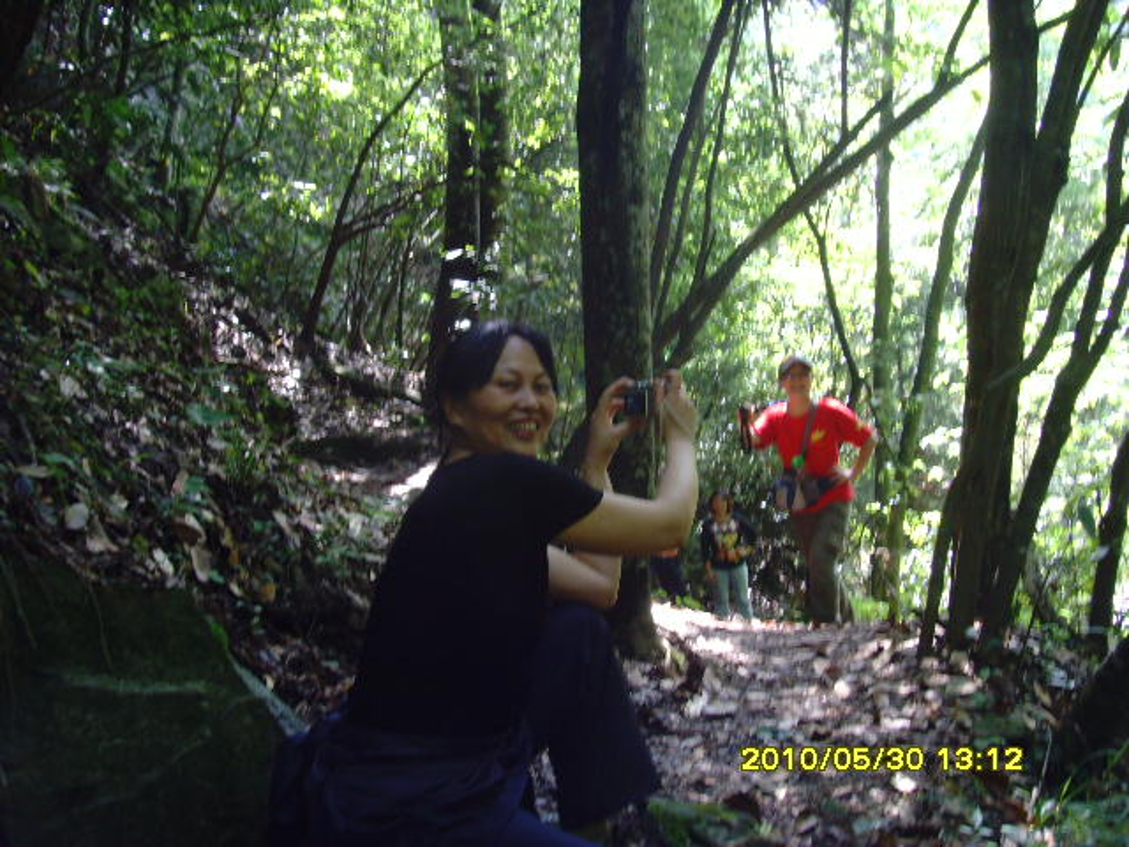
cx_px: 564
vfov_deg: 36.8
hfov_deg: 47.9
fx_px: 1272
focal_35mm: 39
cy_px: 424
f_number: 3.5
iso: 160
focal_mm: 6.6
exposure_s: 1/45
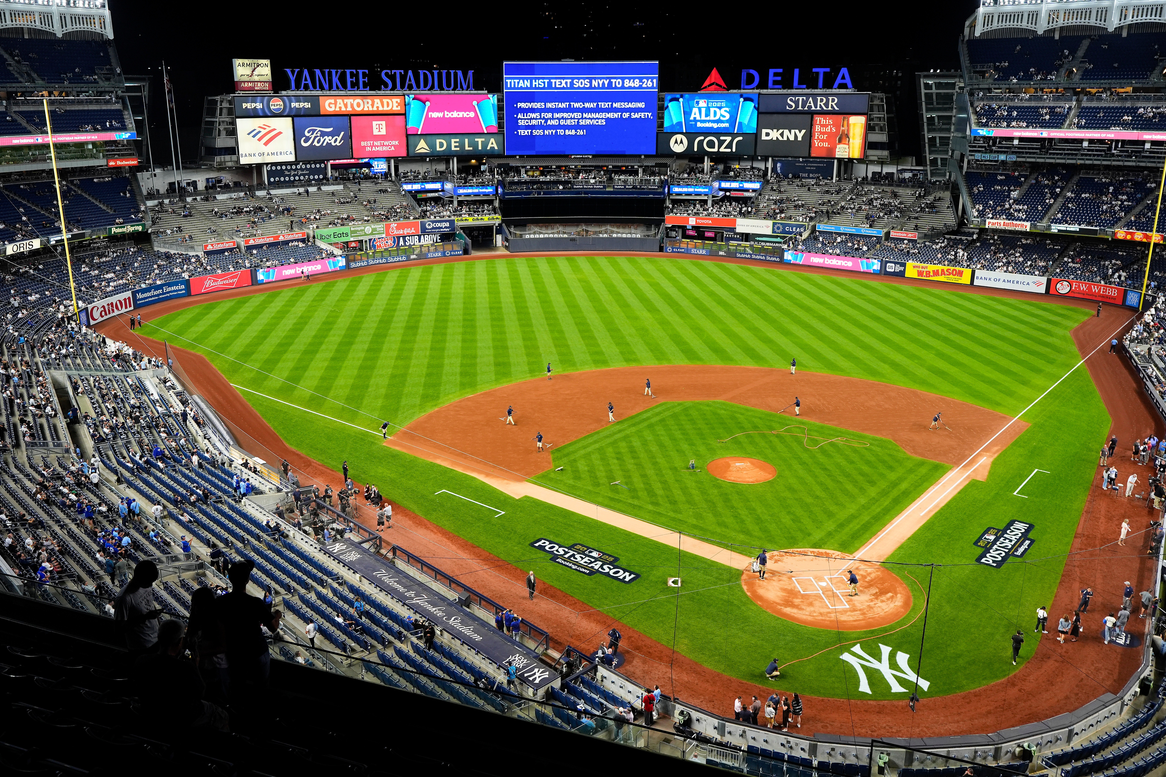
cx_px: 563
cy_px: 375
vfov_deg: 45.0
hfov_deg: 63.6
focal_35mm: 29
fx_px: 939
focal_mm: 27
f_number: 2.8
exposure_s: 1/800
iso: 1000
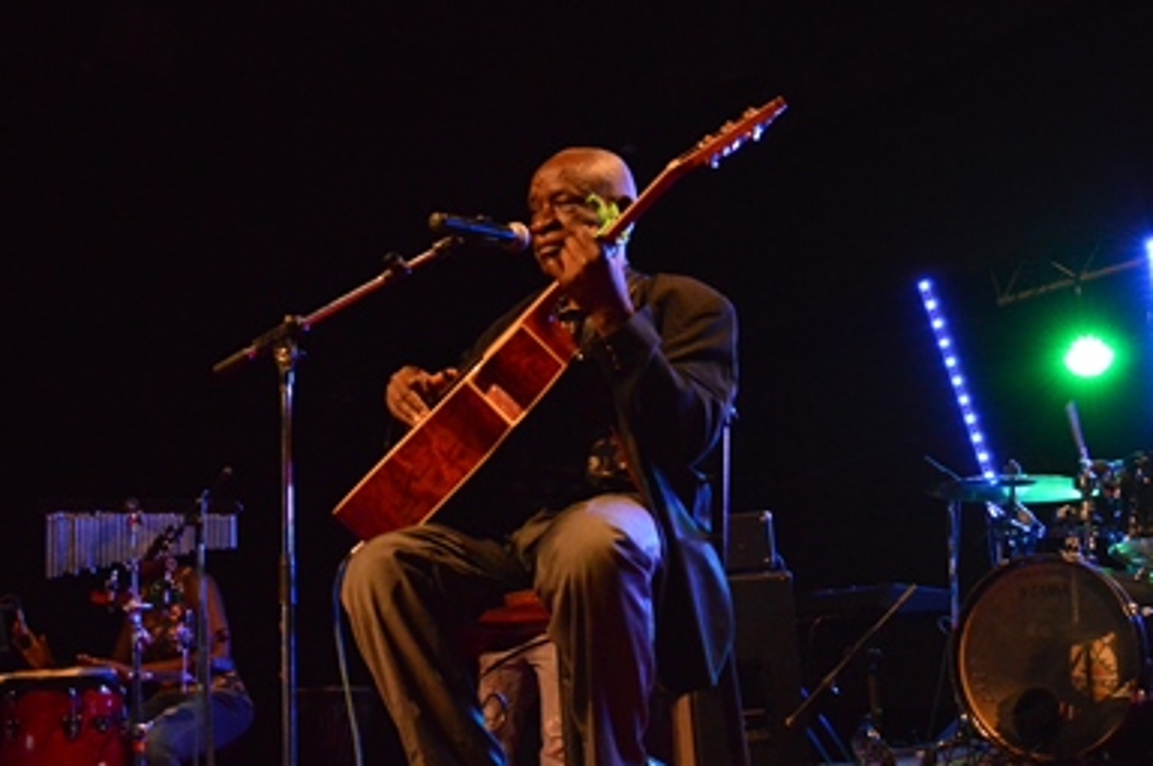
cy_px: 484
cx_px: 567
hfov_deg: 45.5
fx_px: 1375
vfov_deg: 31.0
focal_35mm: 43
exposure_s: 1/200
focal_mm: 22
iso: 4500
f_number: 5.6
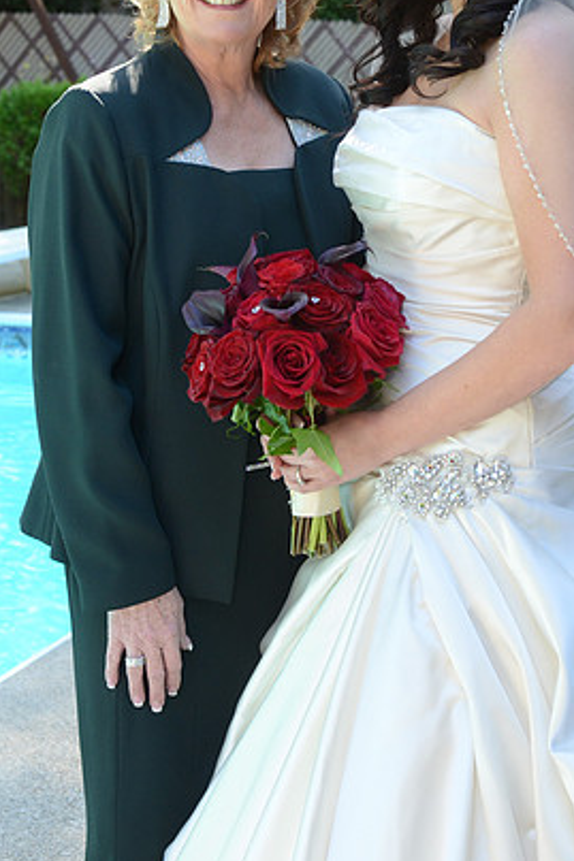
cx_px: 356
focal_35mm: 97
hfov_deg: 14.1
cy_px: 264
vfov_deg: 21.0
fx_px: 2315
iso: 500
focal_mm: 45
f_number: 5.6
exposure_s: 1/100
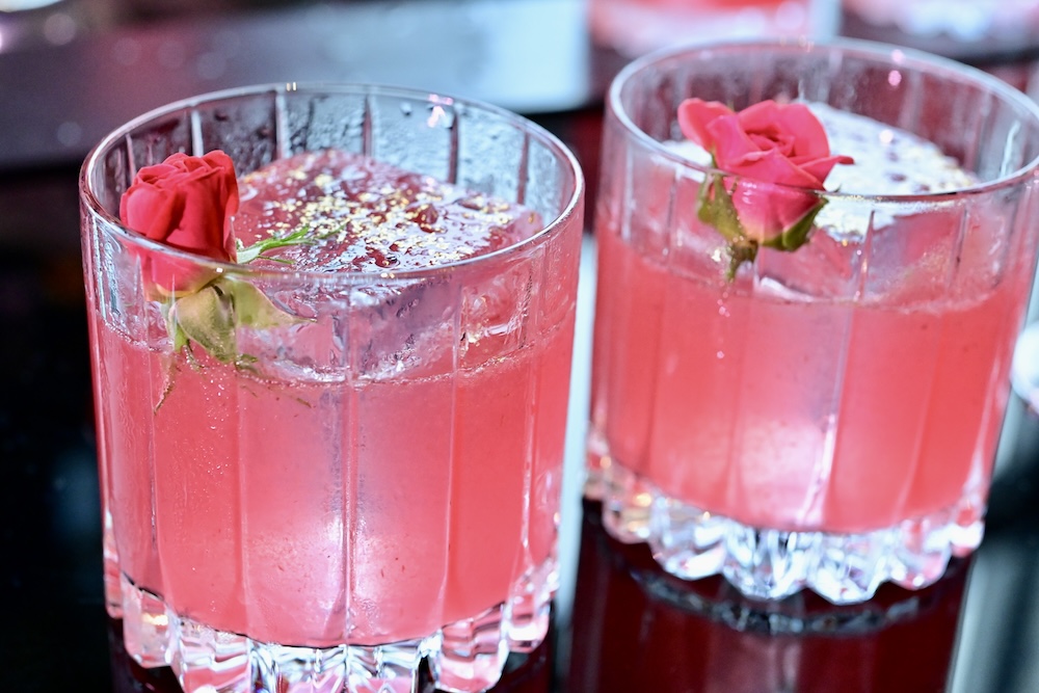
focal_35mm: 60
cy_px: 346
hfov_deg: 33.4
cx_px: 520
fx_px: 1732
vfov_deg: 22.6
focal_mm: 60
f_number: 7.1
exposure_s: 1/200
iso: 6400
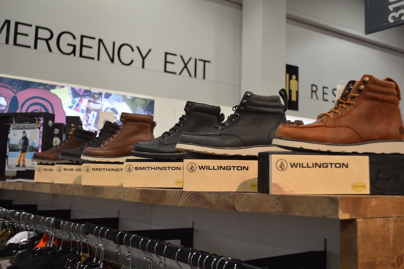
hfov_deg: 46.4
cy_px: 134
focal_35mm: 42
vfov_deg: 31.8
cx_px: 202
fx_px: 471
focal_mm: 28
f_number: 4.5
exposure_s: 1/40
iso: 400
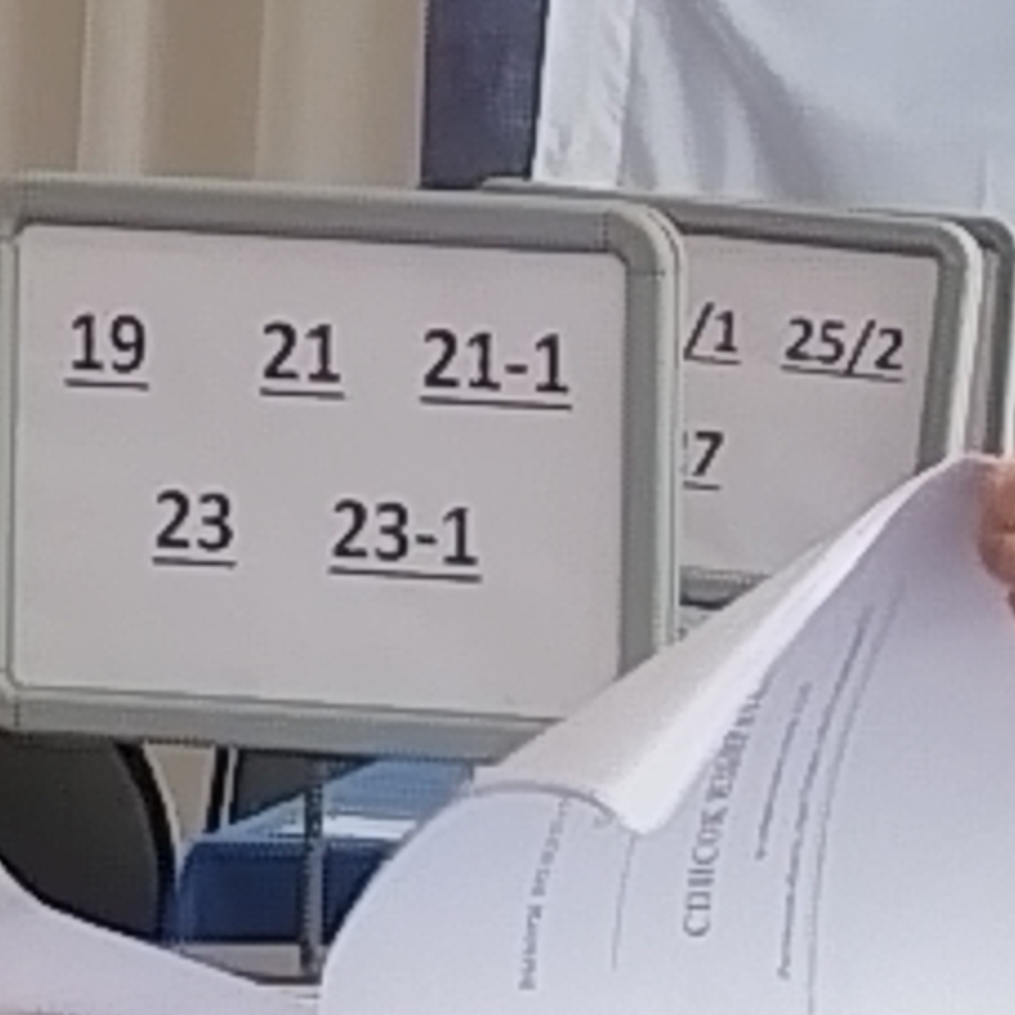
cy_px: 262
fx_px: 11312
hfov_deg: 5.1
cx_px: -382
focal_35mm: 341
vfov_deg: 5.1
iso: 417
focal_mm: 4.95
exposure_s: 1/50
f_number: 1.9
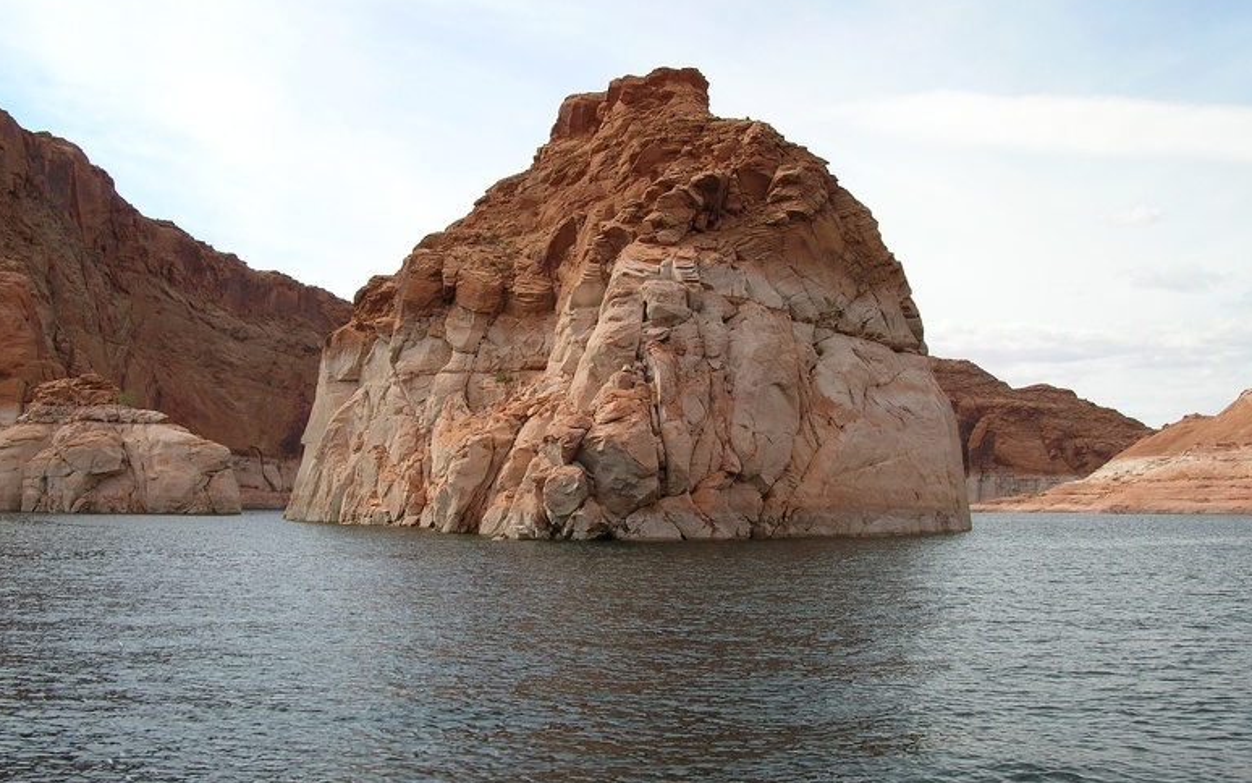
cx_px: 631
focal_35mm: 39
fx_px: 1331
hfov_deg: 50.4
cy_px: 435
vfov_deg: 32.7
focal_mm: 6
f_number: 3.7
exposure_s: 1/512
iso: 50
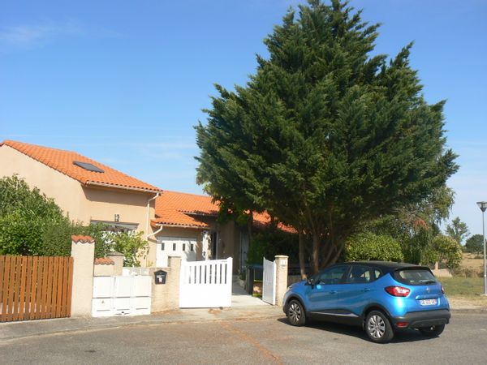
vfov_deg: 39.7
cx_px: 244
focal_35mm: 36
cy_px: 182
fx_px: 506
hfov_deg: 51.4
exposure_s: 1/320
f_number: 5.6
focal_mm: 6
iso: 80
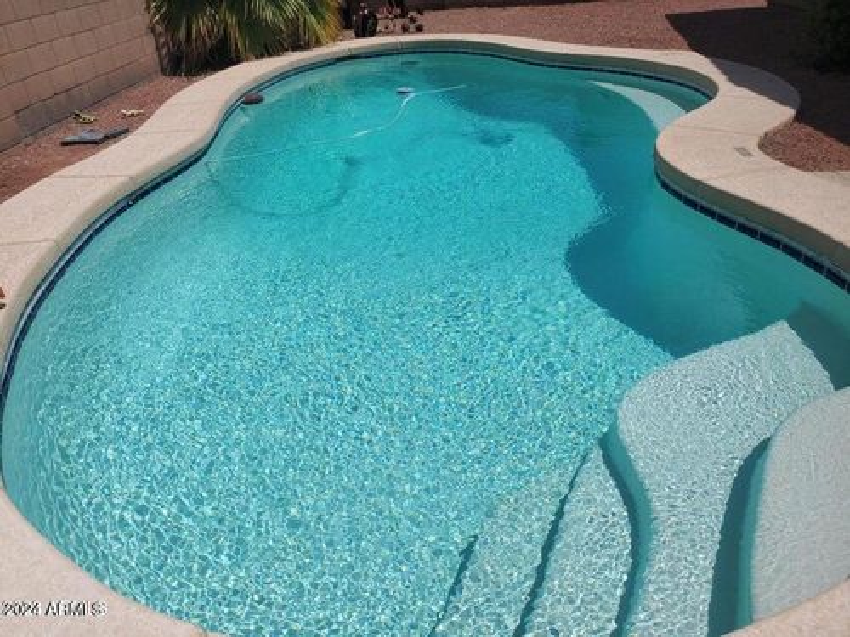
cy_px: 318
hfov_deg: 67.3
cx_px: 425
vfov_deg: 53.1
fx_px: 638
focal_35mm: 26
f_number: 2.4
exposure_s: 1/3922
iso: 50
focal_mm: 4.3
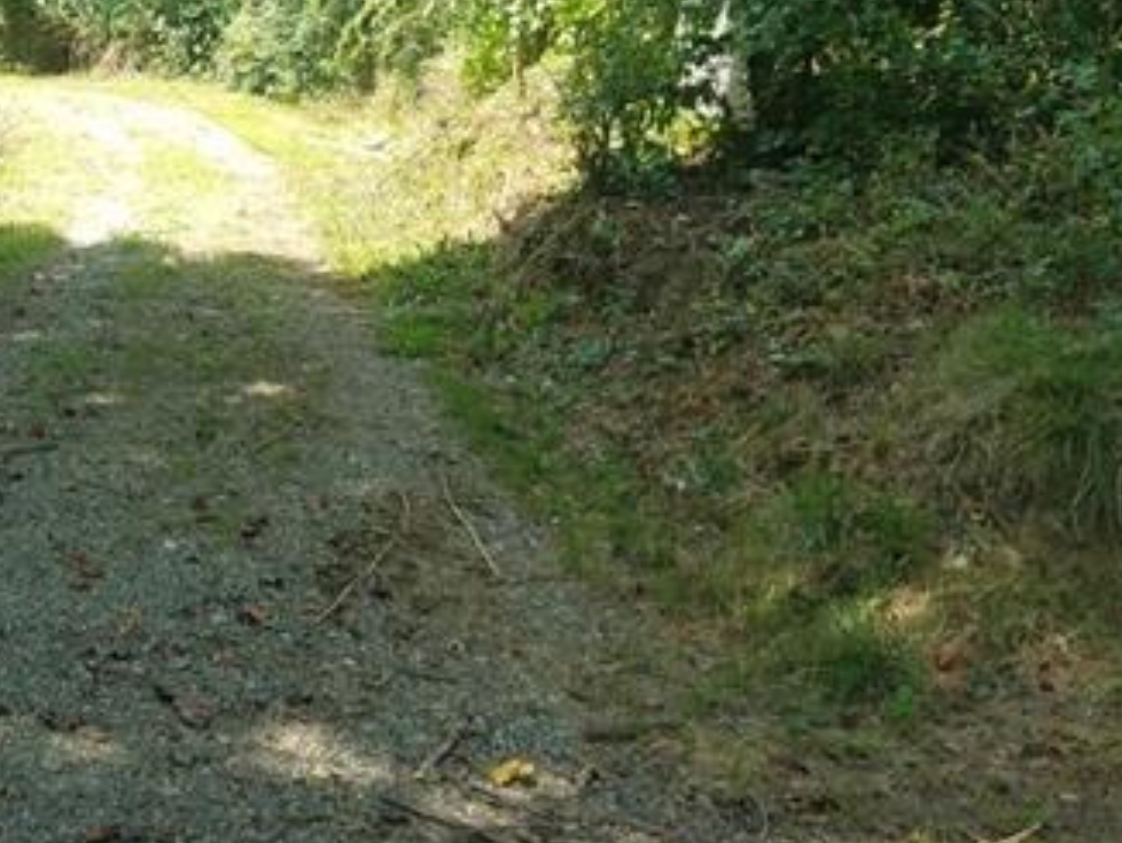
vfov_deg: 27.7
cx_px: 31
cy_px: 110
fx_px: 1654
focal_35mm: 51
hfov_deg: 34.5
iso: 50
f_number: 1.7
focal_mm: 4.2
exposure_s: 1/427
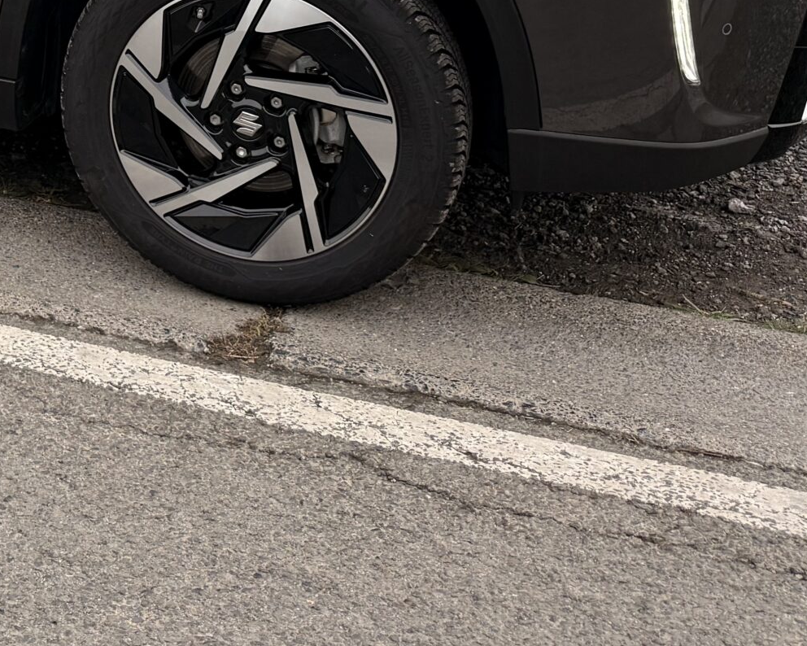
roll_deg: +3.3
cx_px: -121
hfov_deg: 25.5
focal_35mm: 68
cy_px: -141
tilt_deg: -5.3
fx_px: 1624
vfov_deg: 20.9
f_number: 1.78
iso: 125
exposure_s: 1/190
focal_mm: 6.76
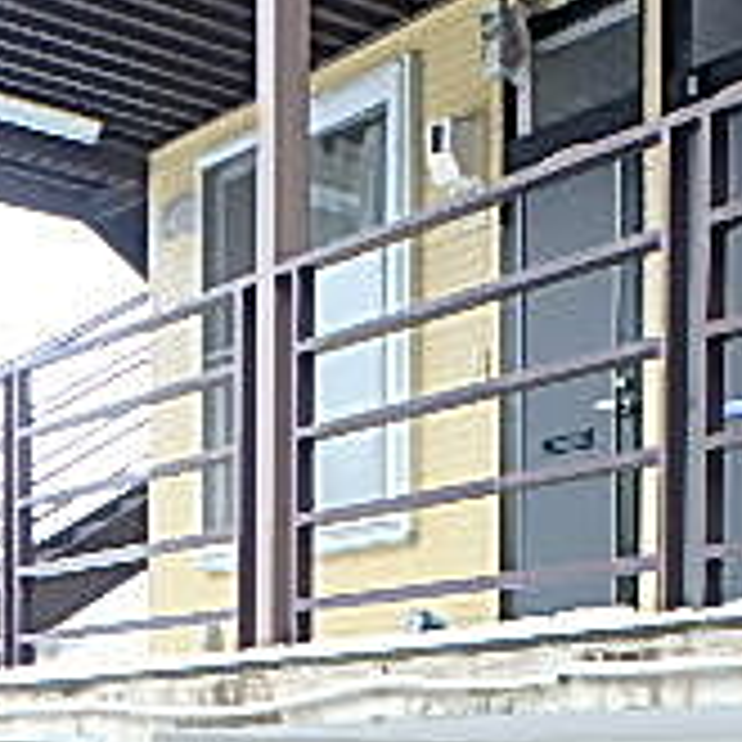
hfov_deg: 21.6
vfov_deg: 22.1
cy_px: 895
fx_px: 1746
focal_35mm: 72
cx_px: 971
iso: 125
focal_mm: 3.7
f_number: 3.5
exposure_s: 1/125
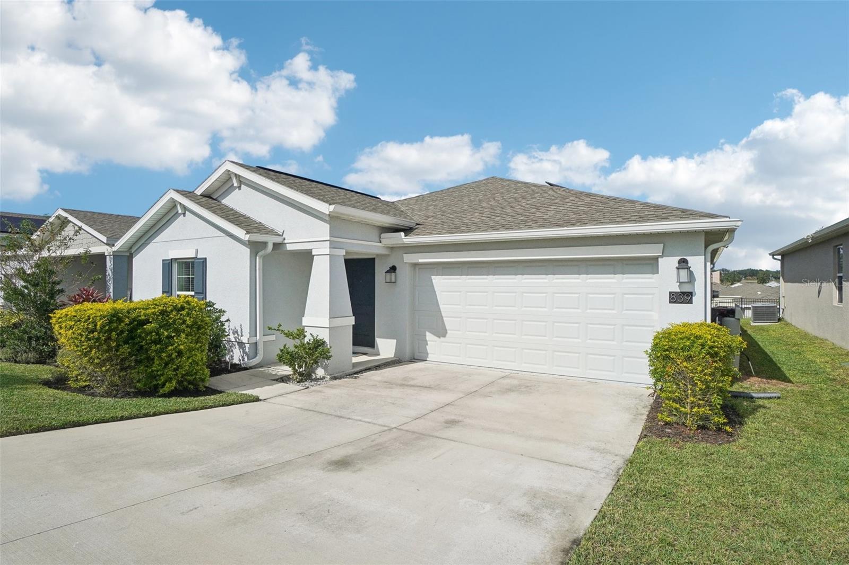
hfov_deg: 90.0
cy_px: 282
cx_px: 424
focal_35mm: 18
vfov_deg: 67.4
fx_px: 424
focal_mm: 12
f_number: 9
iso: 400
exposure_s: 1/2500
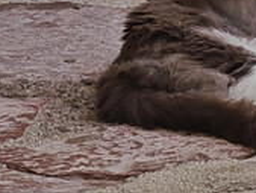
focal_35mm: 910
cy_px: 111
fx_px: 6735
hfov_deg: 2.2
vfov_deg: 1.6
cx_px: 332
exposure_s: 1/250
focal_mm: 15.38
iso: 64
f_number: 2.6
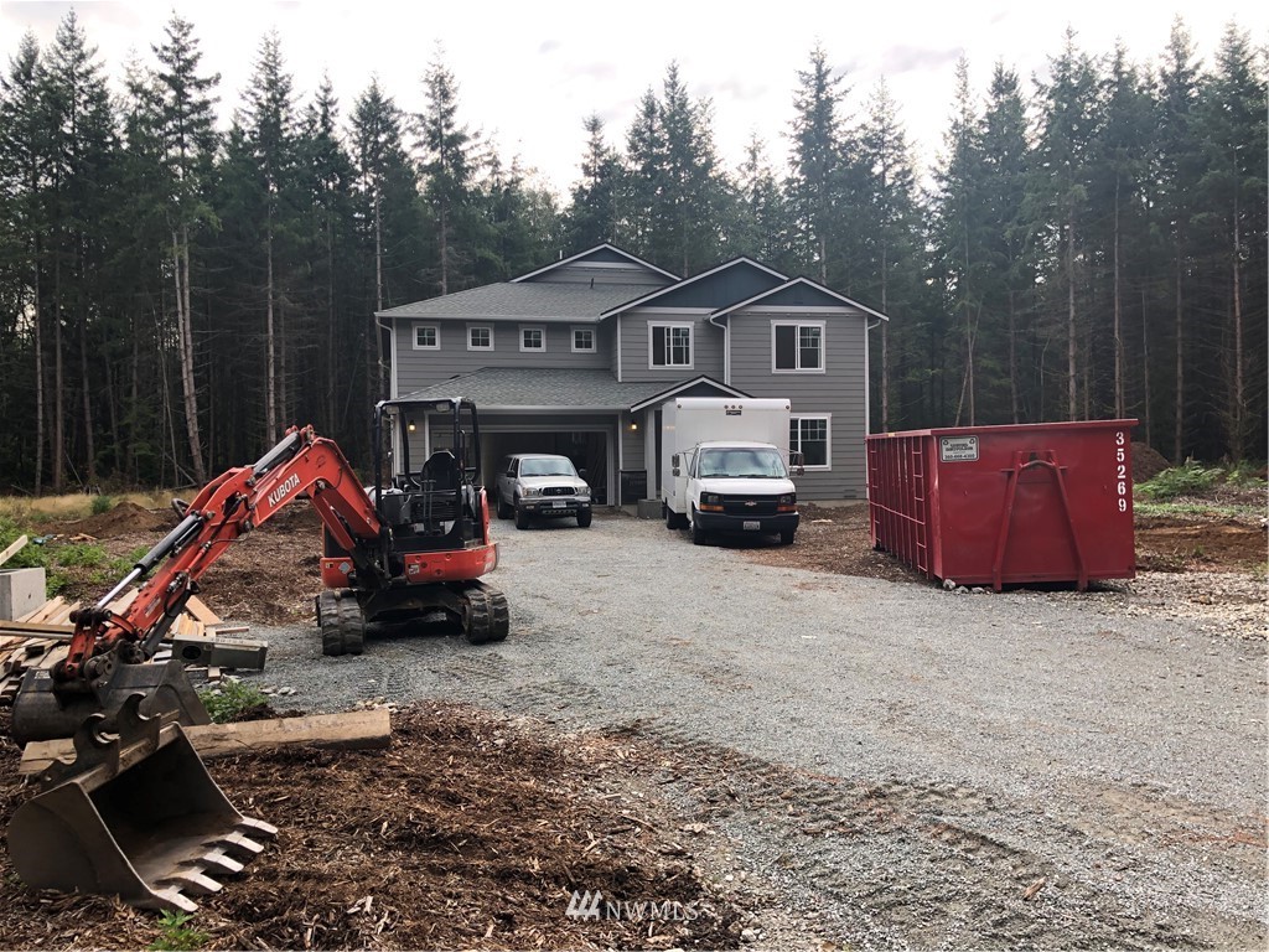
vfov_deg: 49.7
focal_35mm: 28
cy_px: 476
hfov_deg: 63.4
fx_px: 1026
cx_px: 634
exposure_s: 1/284
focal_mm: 3.99
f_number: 1.8
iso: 20
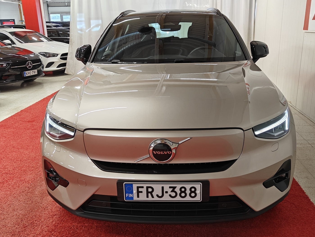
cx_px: 162
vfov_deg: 42.9
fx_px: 300
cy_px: 122
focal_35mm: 33
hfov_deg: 55.3
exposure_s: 1/120
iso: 100
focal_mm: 5.59
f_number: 1.8
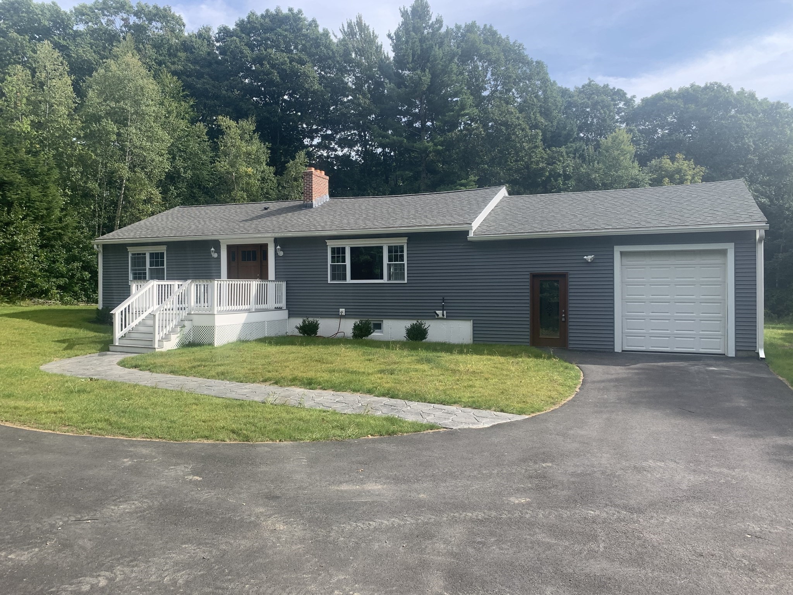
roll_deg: -0.3
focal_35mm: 26
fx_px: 596
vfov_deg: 53.1
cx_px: 396
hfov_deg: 67.3
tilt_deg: +0.1
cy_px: 298
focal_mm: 4.25
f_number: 1.8
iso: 25
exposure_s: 1/815
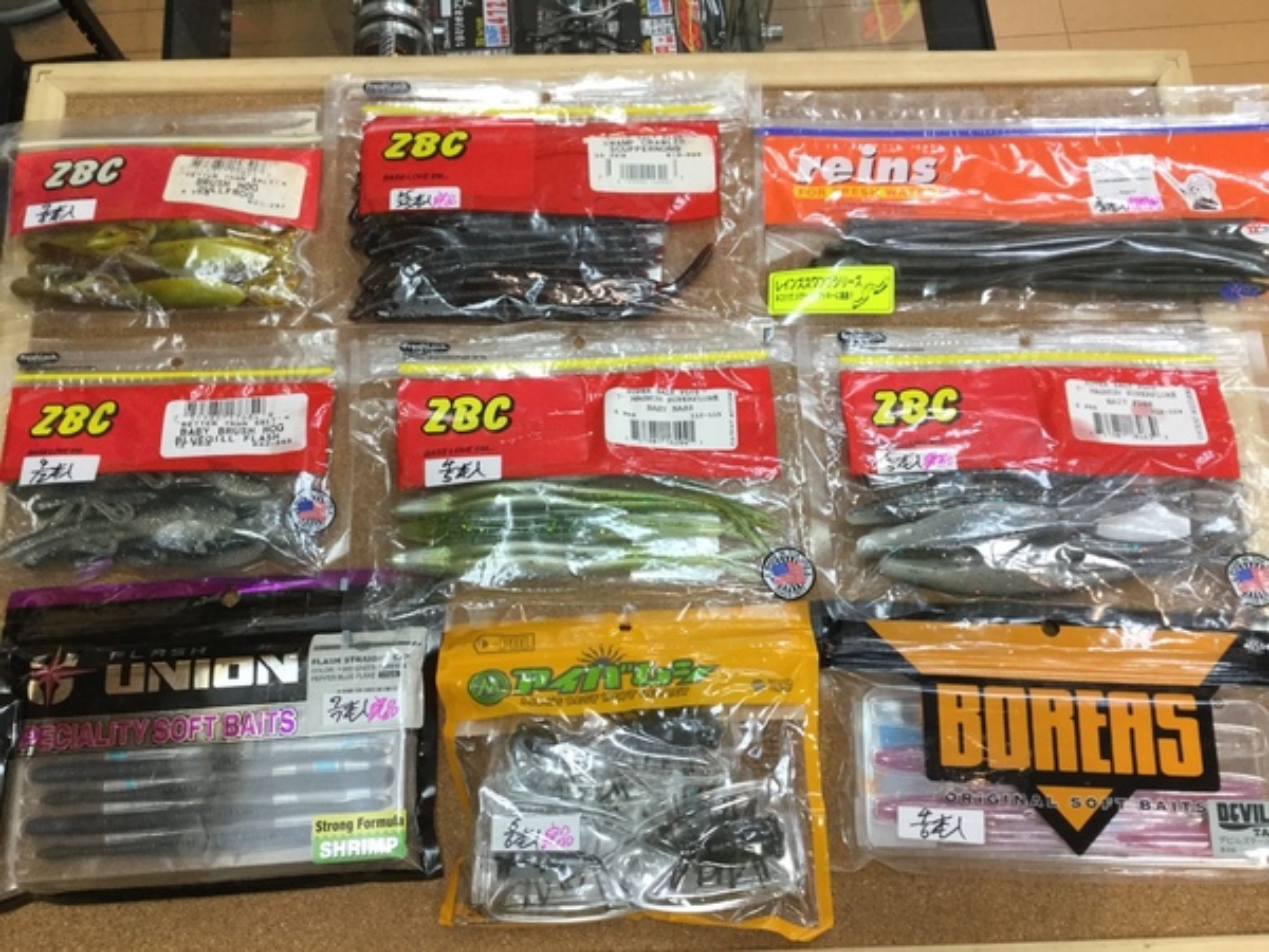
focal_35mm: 31
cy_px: 476
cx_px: 634
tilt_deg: -73.4
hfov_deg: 58.4
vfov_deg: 45.4
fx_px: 1136
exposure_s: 1/30
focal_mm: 3.3
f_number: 2.4
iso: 32
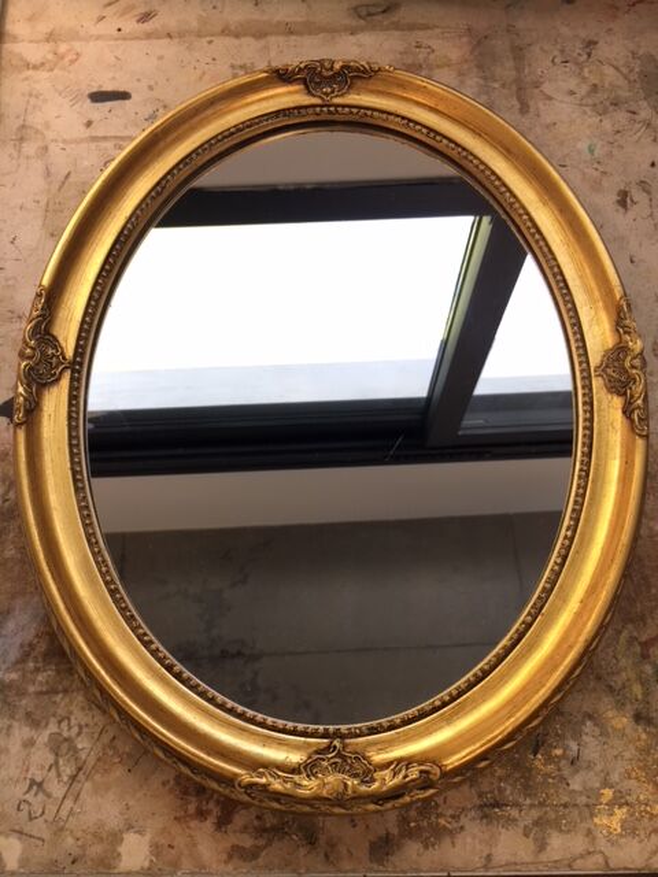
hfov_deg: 48.2
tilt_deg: -66.3
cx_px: 329
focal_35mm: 29
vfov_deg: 61.7
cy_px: 438
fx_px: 735
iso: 32
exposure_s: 1/50
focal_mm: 4.15
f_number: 2.2
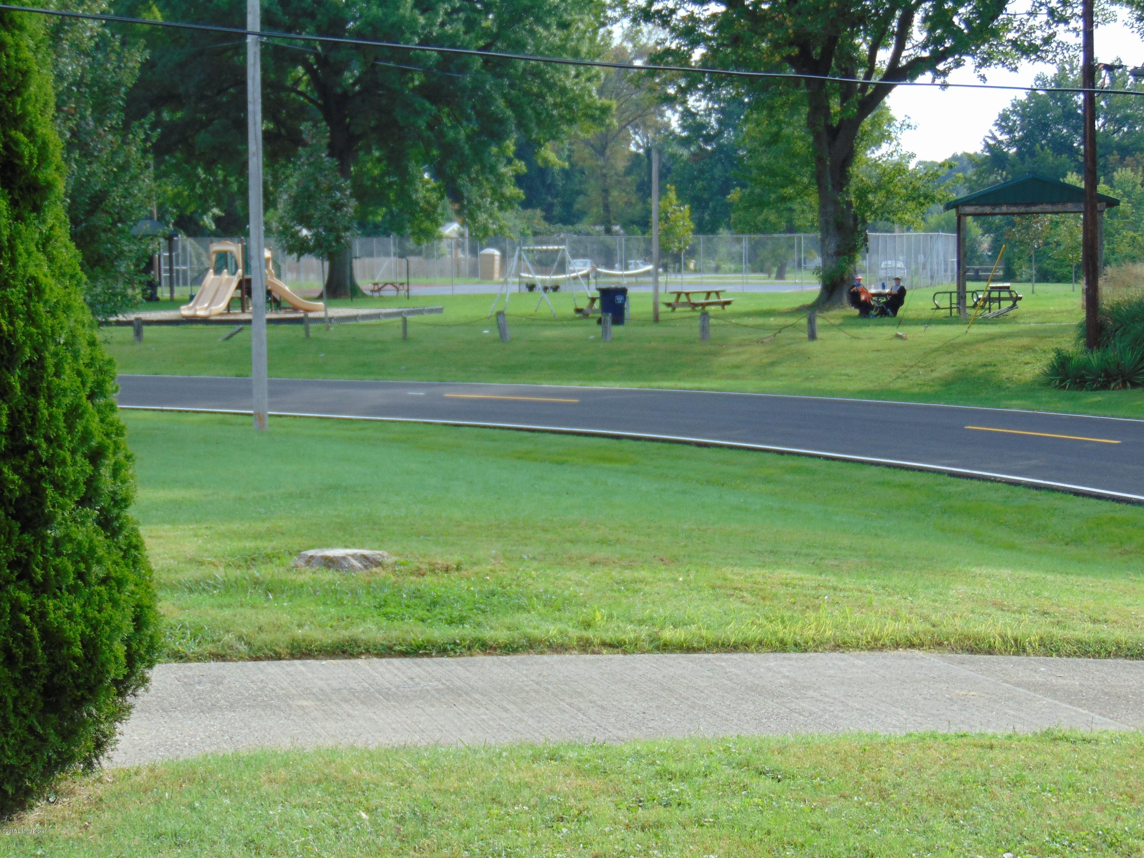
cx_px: 572
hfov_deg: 27.4
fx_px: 2346
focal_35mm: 71
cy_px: 429
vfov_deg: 20.7
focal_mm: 12.8
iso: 80
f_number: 3.7
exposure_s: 1/320
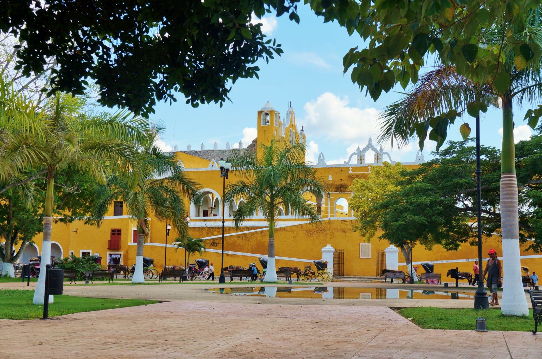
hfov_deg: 40.0
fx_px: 744
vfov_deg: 27.1
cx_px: 271
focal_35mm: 50
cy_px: 180
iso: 200
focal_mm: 33
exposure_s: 1/500
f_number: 8
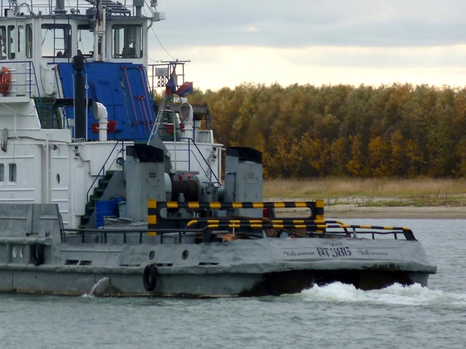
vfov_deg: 3.2
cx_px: 108
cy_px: 70
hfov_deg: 4.3
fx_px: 6163
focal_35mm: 458
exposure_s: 1/250
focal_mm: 45.7
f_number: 4.8
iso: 80
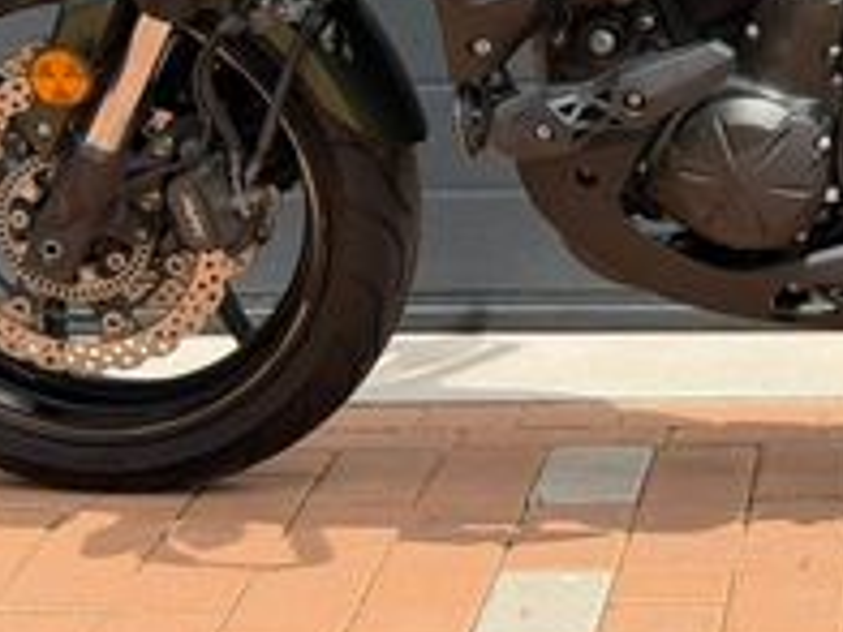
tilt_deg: -5.0
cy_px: -202
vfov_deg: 9.3
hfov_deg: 12.2
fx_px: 3823
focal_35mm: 157
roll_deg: -0.3
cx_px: 1140
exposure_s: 1/2577
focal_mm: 6.76
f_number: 1.78
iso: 80
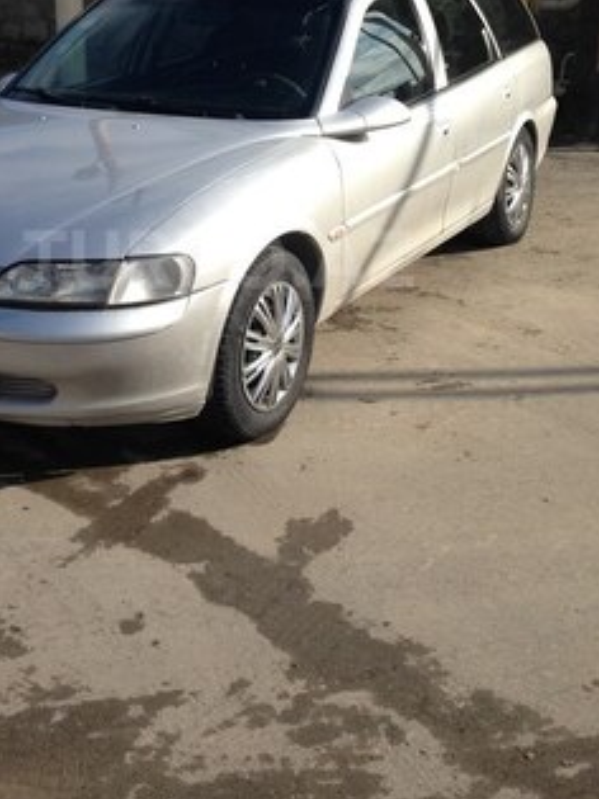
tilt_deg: -15.8
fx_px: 1201
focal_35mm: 52
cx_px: 218
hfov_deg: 27.9
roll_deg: +2.3
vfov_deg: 36.4
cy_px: 259
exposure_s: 1/1261
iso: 50
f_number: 2.4
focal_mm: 4.12
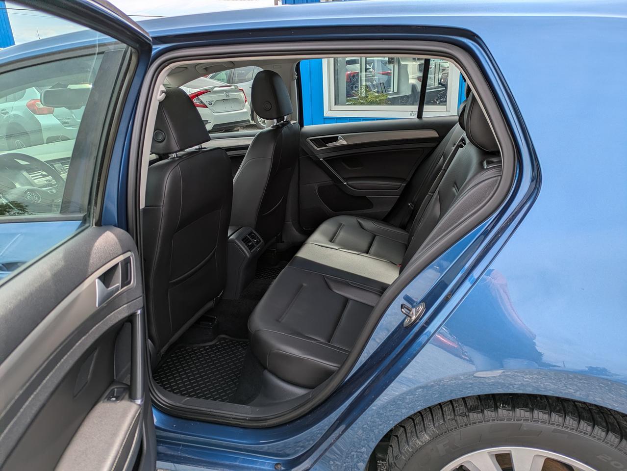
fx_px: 453
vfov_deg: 54.9
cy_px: 236
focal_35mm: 25
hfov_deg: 69.4
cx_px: 314
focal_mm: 5.43
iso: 39
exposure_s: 1/987
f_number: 1.89
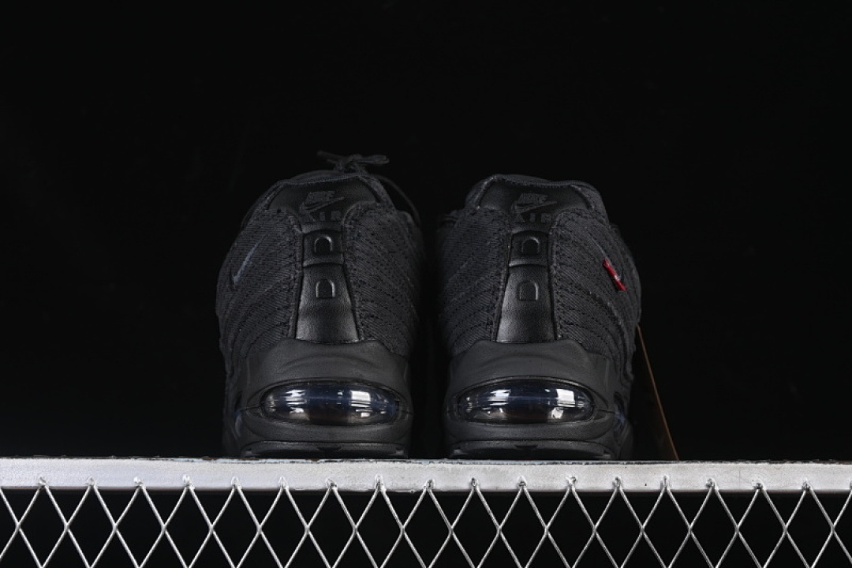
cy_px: 284
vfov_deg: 18.2
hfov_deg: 27.0
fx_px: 1775
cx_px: 426
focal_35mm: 75
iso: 160
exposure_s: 1/60
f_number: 6.3
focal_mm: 50
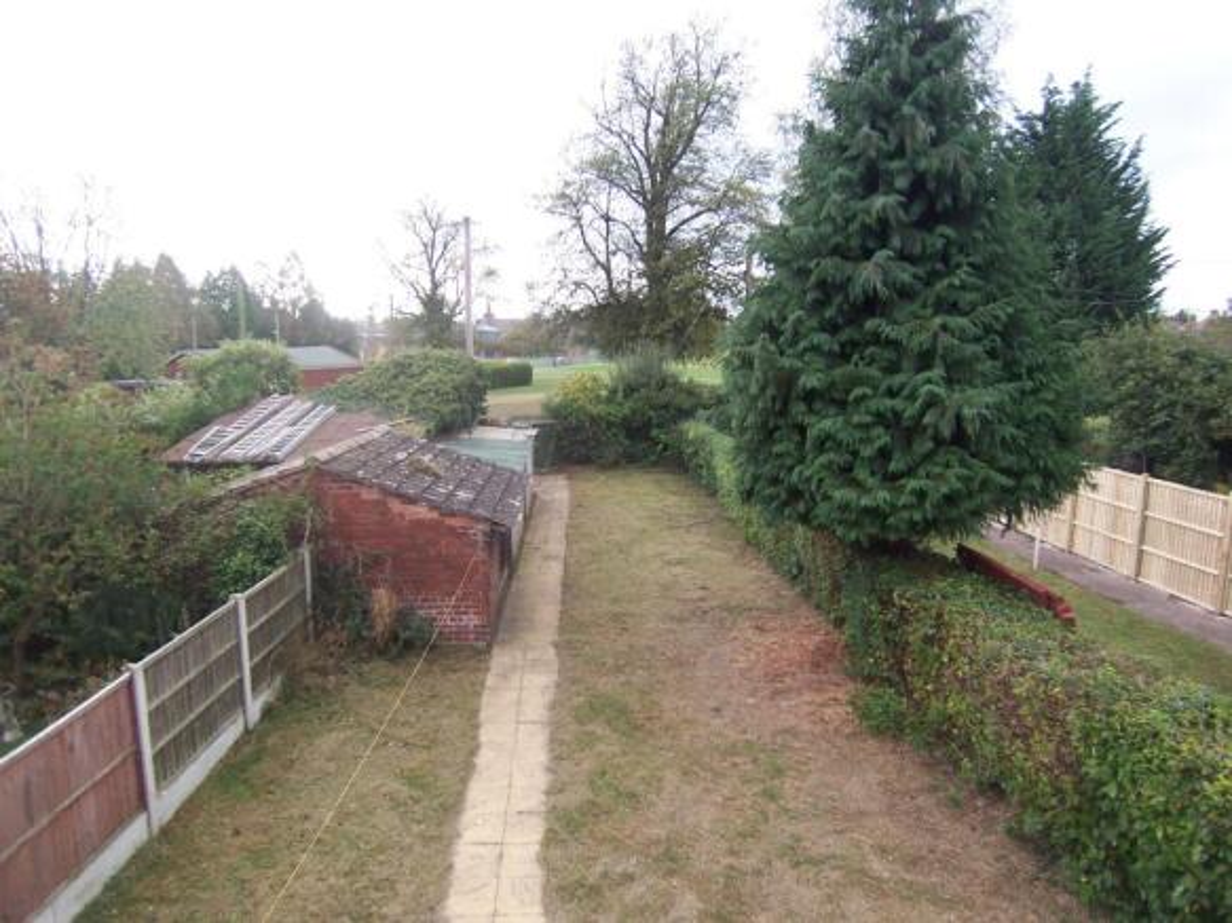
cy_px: 462
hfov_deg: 73.9
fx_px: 818
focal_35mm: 23
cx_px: 616
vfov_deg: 58.9
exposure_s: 1/125
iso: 64
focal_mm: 3.8
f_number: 2.8
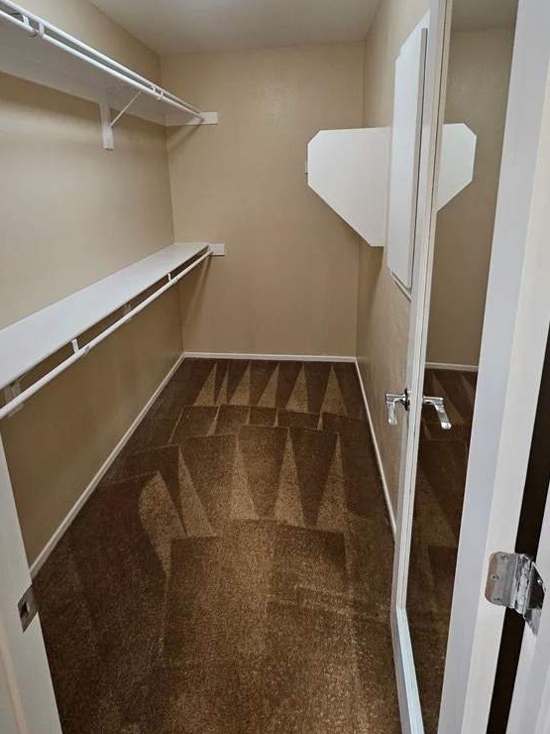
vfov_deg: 86.4
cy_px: 285
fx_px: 381
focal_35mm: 18
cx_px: 265
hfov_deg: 71.6
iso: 320
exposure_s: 1/60
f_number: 2.2
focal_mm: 2.2
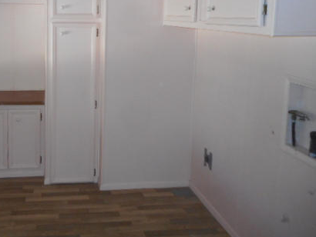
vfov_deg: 36.0
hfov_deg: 46.3
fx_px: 356
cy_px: 58
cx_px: 84
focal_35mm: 39
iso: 220
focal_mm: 4.5
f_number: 3.7
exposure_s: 1/25
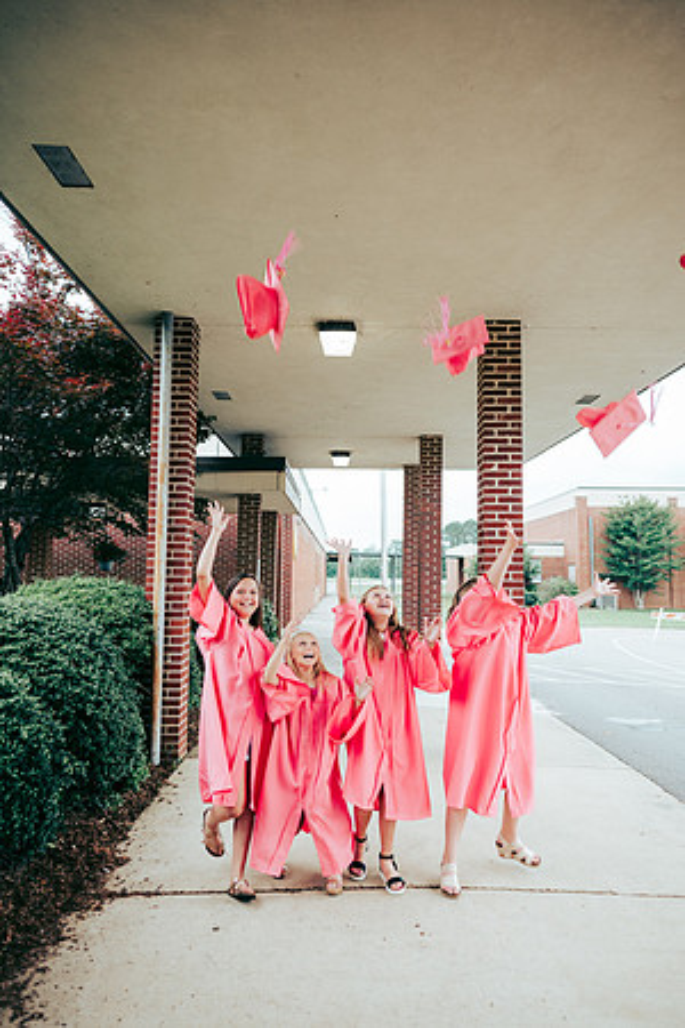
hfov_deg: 53.1
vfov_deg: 73.7
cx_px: 342
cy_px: 514
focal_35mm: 24
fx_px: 685
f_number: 2.8
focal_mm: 24
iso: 400
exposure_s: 1/250
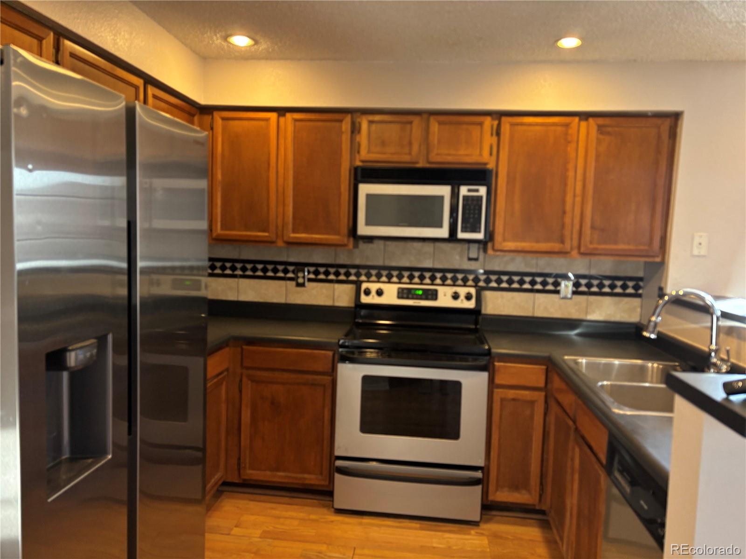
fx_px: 560
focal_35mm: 26
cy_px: 280
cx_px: 373
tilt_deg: -5.2
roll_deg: -2.4
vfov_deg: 53.1
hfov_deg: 67.3
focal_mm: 5.96
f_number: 1.6
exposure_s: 1/83
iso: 125
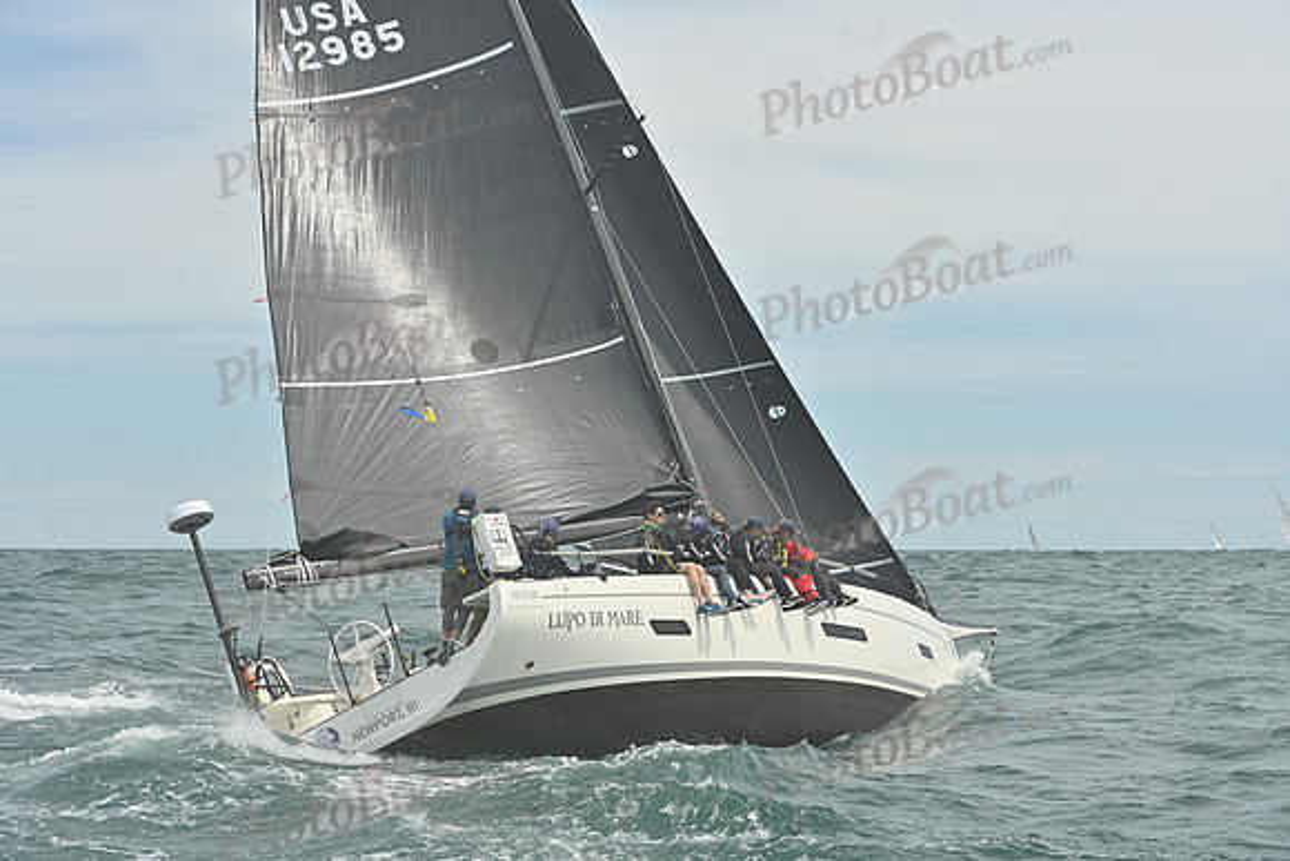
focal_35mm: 70
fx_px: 2509
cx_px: 645
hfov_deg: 28.8
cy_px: 430
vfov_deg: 19.5
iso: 320
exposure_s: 1/1250
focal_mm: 70
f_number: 9
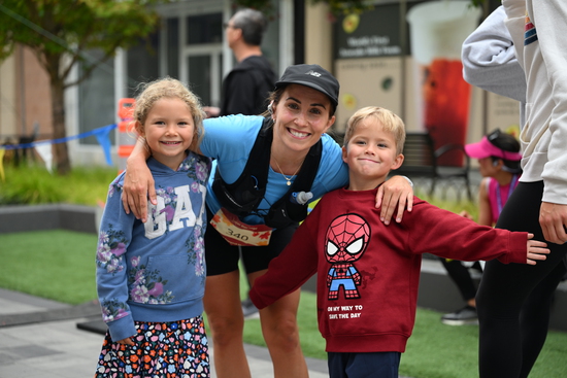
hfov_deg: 28.8
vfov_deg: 19.5
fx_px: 1103
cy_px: 189
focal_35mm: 70
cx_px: 284
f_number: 2.8
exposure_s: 1/1600
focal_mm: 70
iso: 640
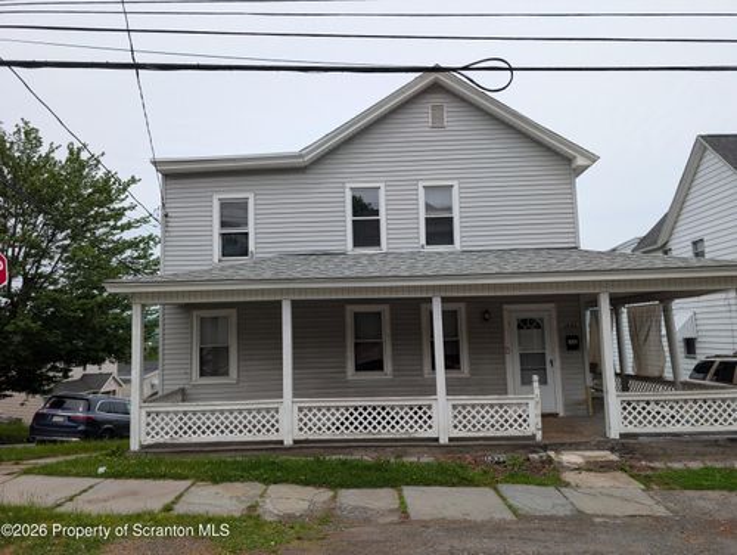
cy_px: 278
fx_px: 511
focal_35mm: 24
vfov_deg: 56.9
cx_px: 368
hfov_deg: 71.5
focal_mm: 6.9
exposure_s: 1/1005
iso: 23
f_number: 1.68
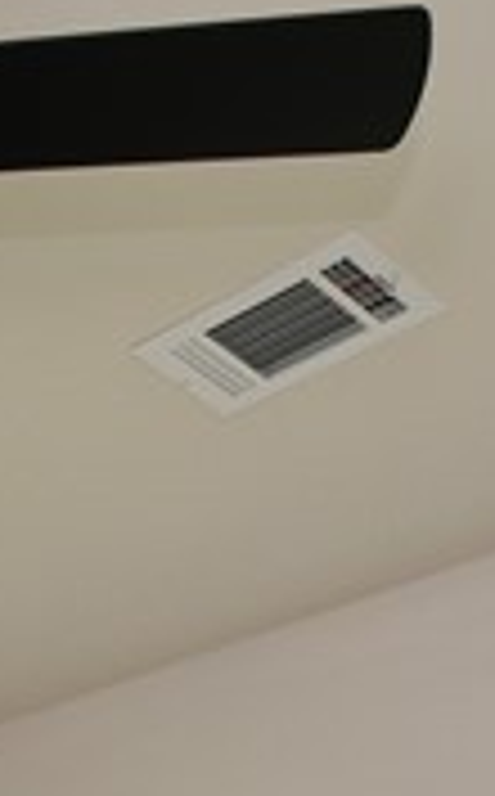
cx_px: -396
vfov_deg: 17.4
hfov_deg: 12.6
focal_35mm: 94
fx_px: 2037
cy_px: 1489
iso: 200
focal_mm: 10
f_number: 4.5
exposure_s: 1/80
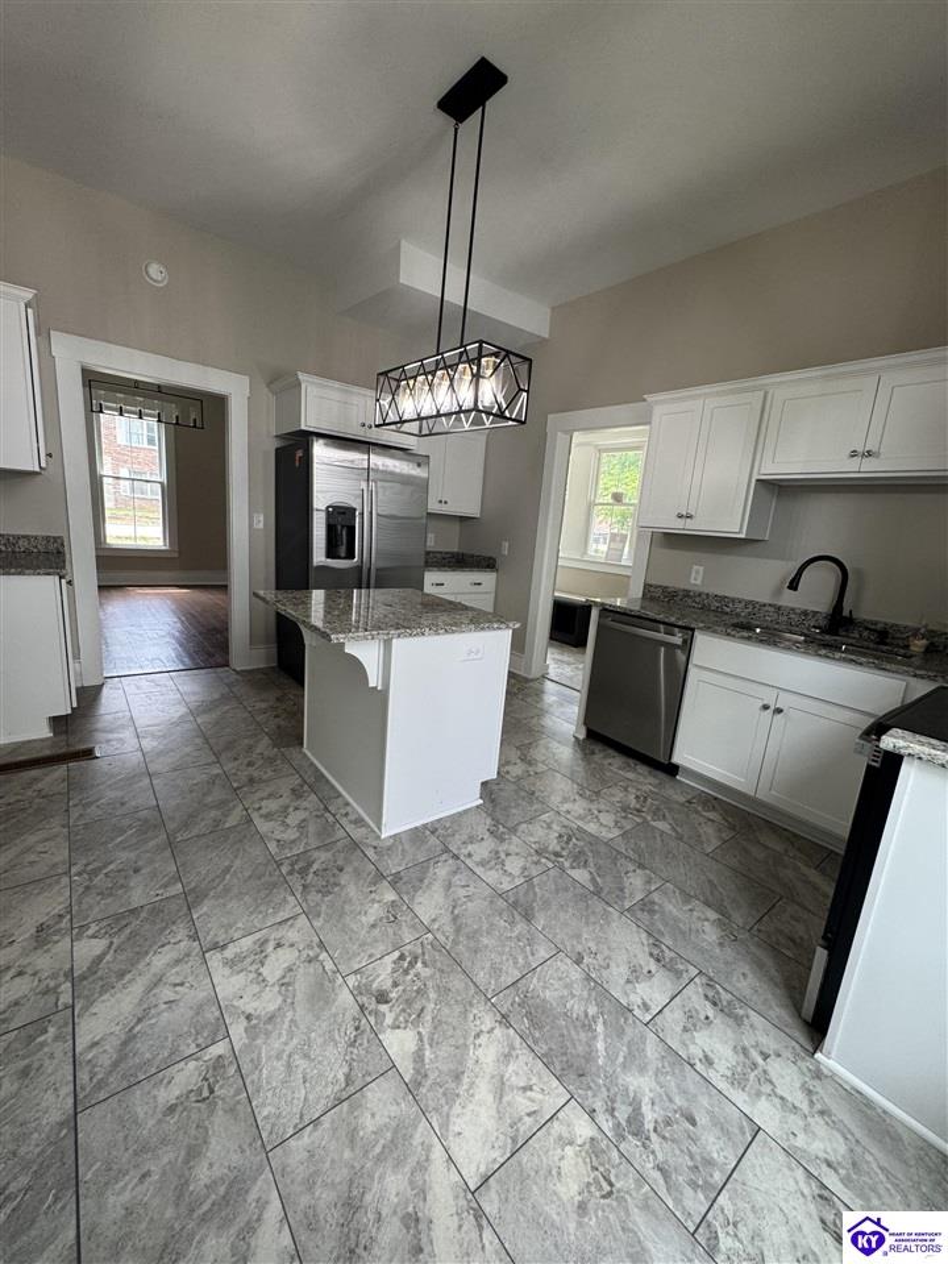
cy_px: 632
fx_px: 511
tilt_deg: -12.2
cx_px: 474
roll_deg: -6.0
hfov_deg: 85.7
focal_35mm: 14
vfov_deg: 102.1
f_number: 2.2
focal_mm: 2.22
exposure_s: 1/120
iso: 160
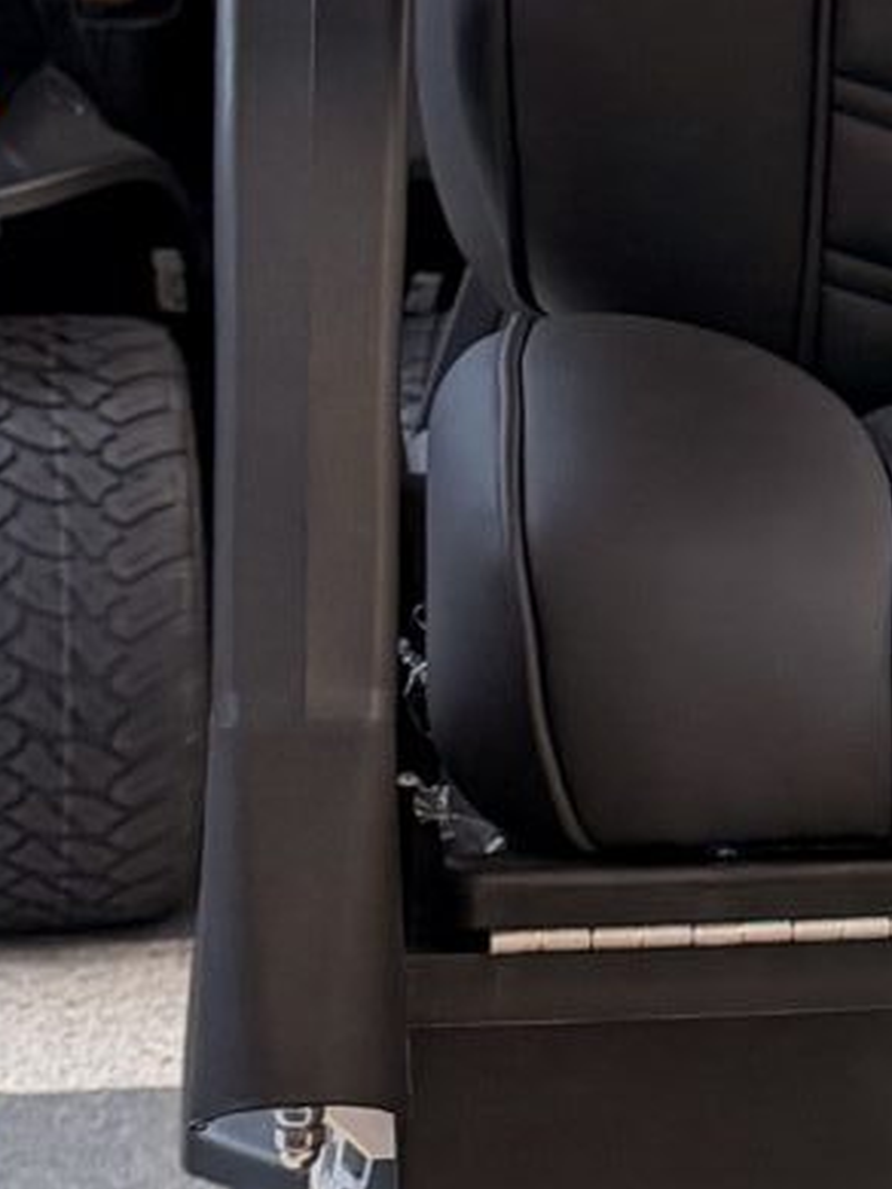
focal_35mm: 158
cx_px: 2459
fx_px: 5426
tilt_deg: -7.7
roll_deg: -2.9
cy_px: 263
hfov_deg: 8.3
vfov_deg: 12.5
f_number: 1.78
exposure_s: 1/120
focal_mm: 6.76
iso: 160
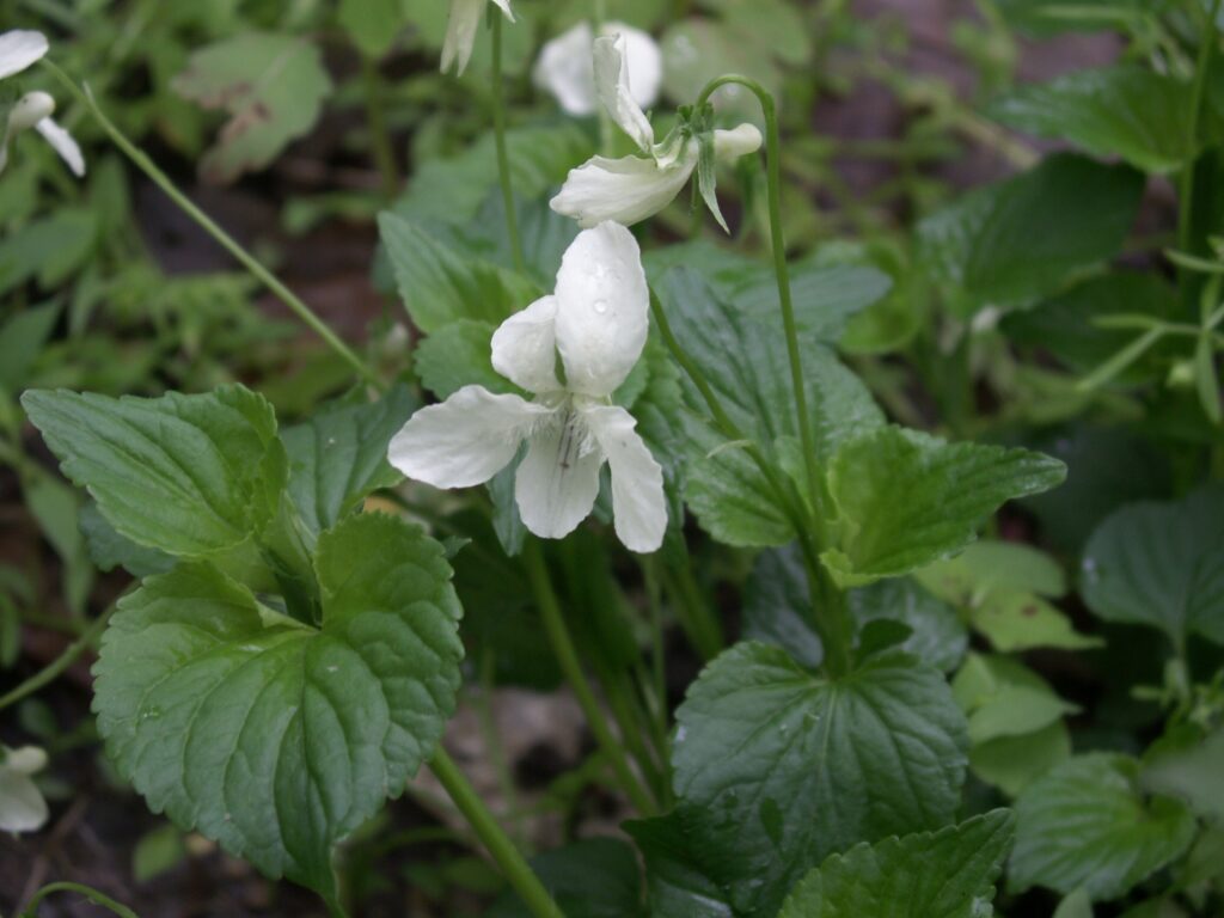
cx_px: 612
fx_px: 2192
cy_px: 459
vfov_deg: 23.7
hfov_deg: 31.2
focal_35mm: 62
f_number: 3.2
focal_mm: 10.28
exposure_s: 1/30
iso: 50
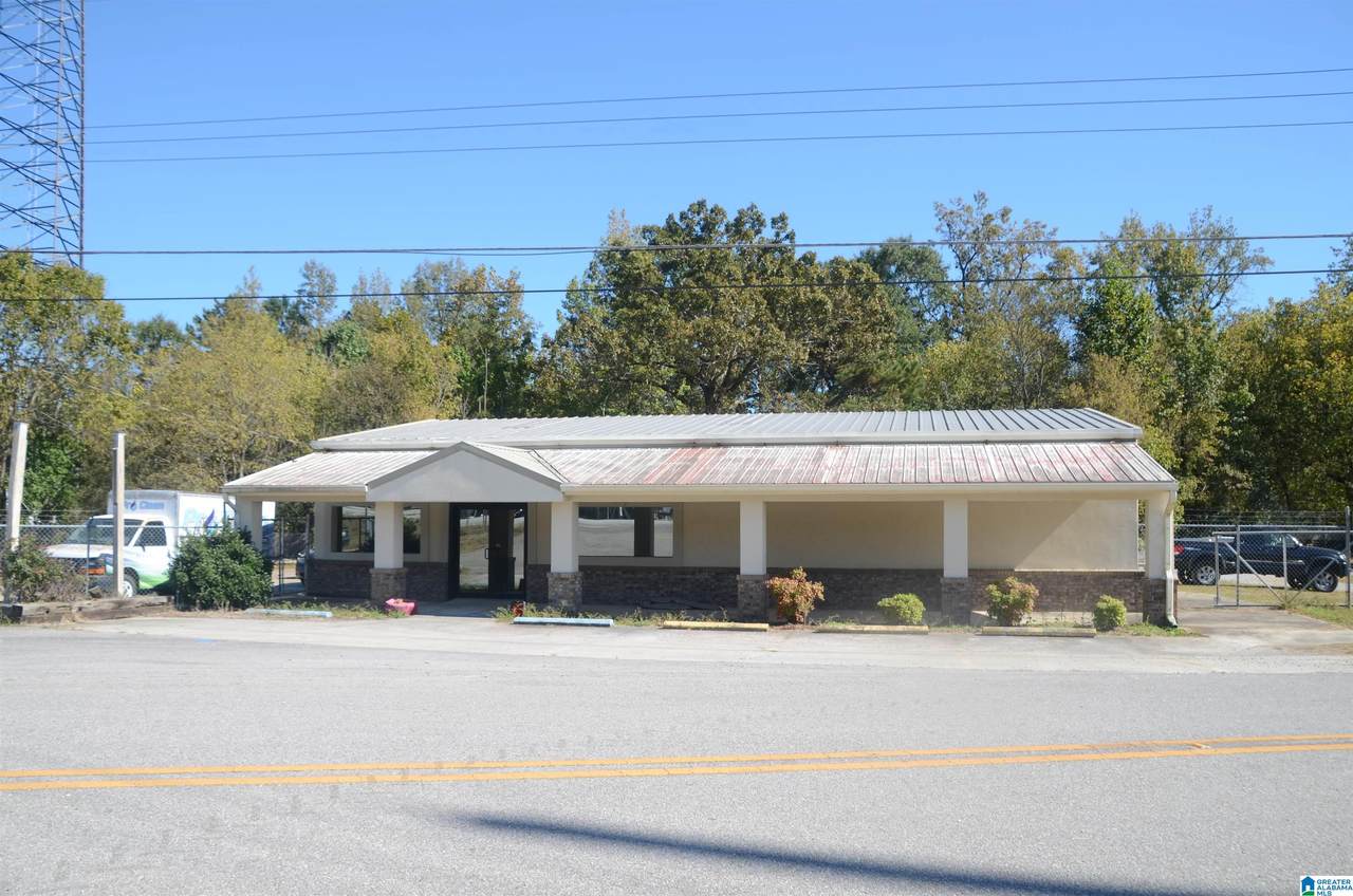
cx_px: 676
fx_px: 1013
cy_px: 448
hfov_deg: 67.5
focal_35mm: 27
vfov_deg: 47.7
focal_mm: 18
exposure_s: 1/250
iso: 100
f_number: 8
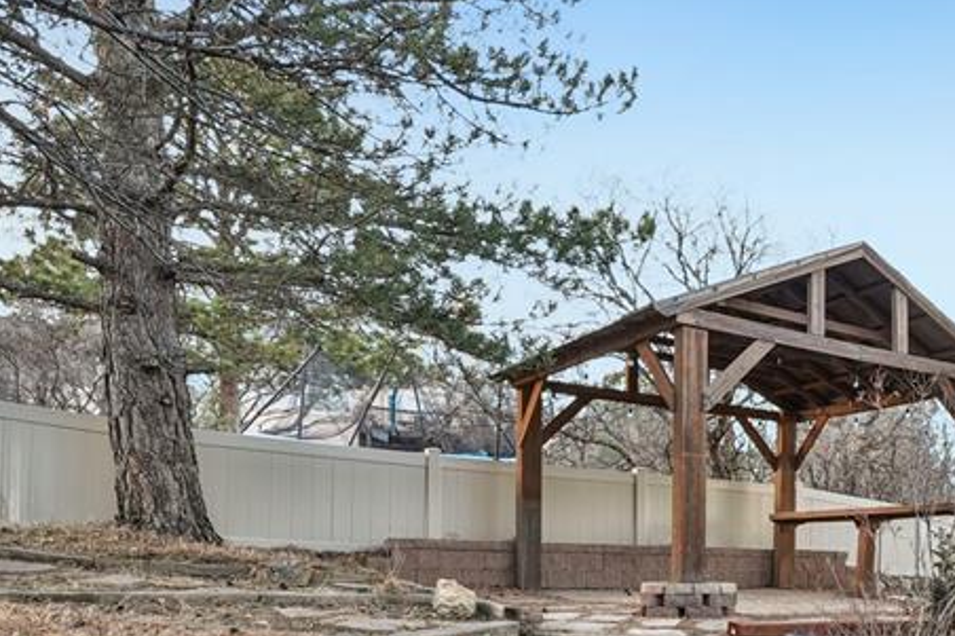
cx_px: 862
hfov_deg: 49.6
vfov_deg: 36.6
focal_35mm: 34
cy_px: 564
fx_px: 902
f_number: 8
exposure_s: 1/20
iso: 800
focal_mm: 10
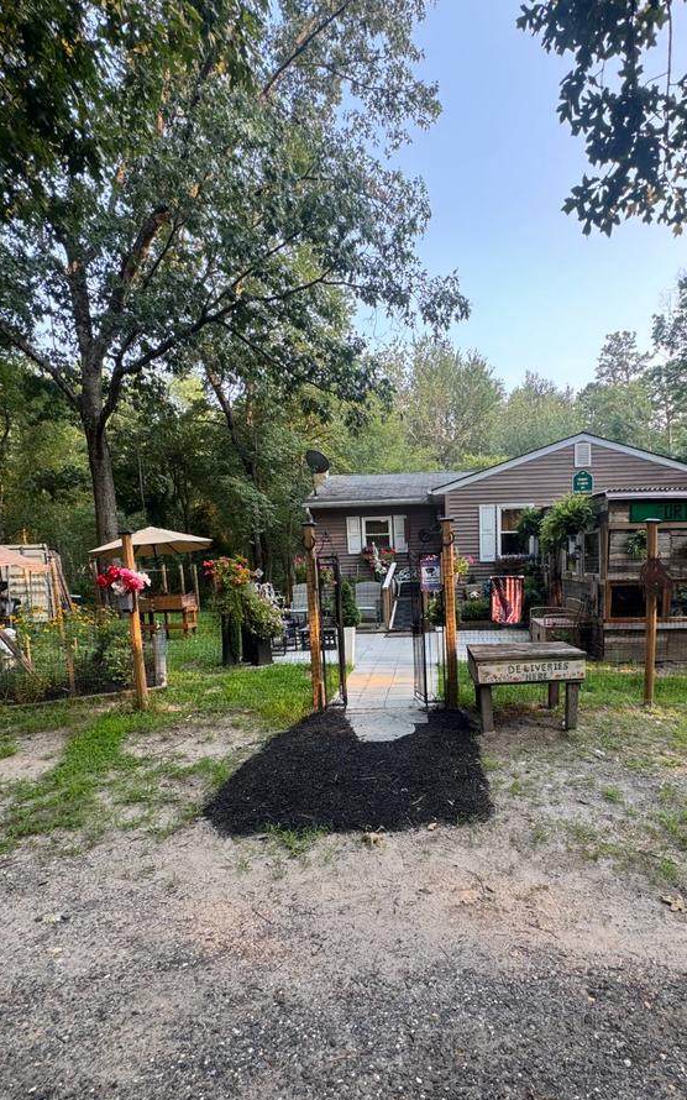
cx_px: 416
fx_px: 539
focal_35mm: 18
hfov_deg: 64.3
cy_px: 628
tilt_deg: -6.6
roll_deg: +1.1
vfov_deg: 90.5
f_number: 2.2
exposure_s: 1/99
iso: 50
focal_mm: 2.22
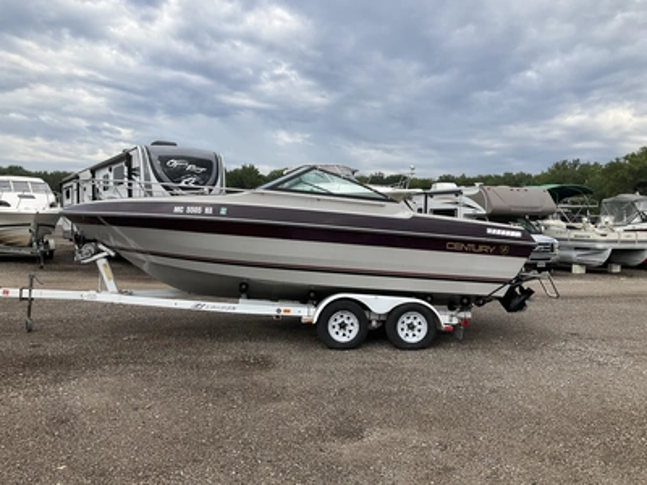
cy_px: 242
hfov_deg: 61.7
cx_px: 324
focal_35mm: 29
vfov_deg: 48.2
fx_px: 542
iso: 25
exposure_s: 1/804
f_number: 1.8
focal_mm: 3
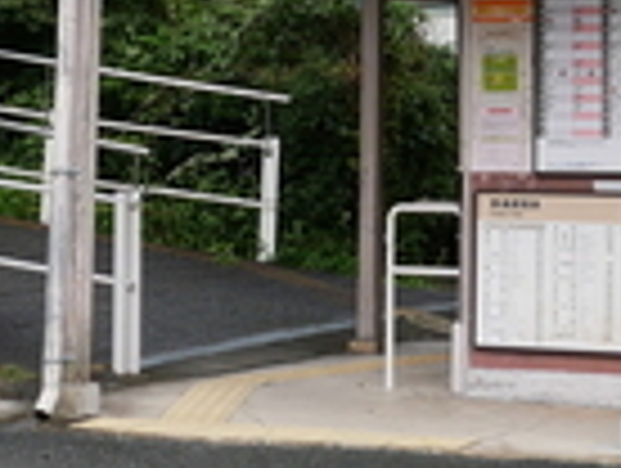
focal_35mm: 156
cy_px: -299
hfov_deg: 12.6
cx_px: 392
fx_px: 2803
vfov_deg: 9.2
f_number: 5.6
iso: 200
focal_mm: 18
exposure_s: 1/250
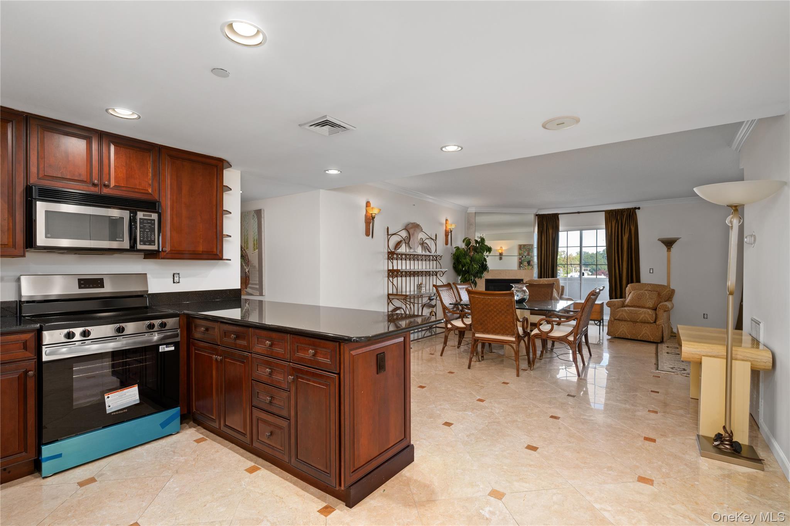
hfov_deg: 95.0
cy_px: 263
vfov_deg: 72.0
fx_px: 362
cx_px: 395
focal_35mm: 16
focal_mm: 16.5
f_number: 9
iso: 400
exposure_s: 1/2.5
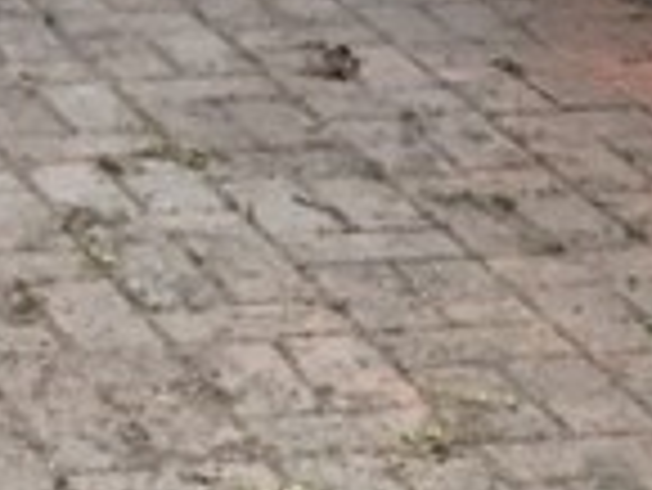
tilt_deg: -17.1
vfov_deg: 7.3
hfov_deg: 9.6
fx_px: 3864
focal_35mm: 205
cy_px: 153
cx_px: 234
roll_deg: -2.1
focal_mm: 4.15
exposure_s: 1/30
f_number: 2.2
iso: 100
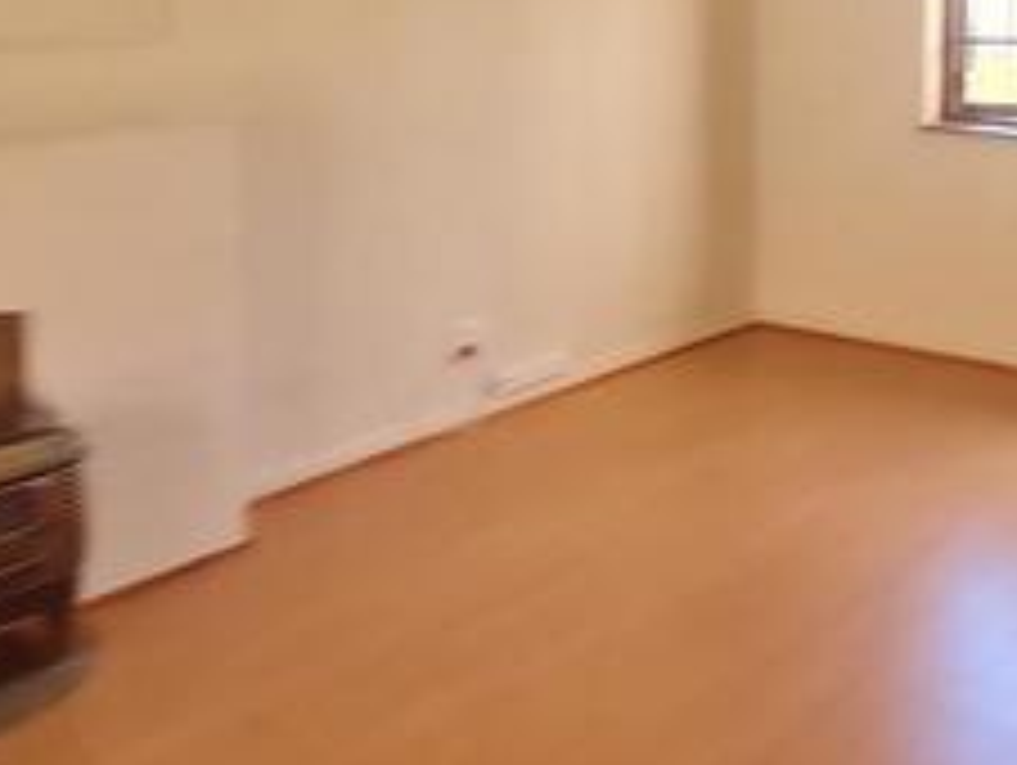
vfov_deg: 30.2
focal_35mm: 46
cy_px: 72
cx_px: 837
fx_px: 1353
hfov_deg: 39.3
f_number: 2.2
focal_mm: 1.74
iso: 100
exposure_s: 1/50
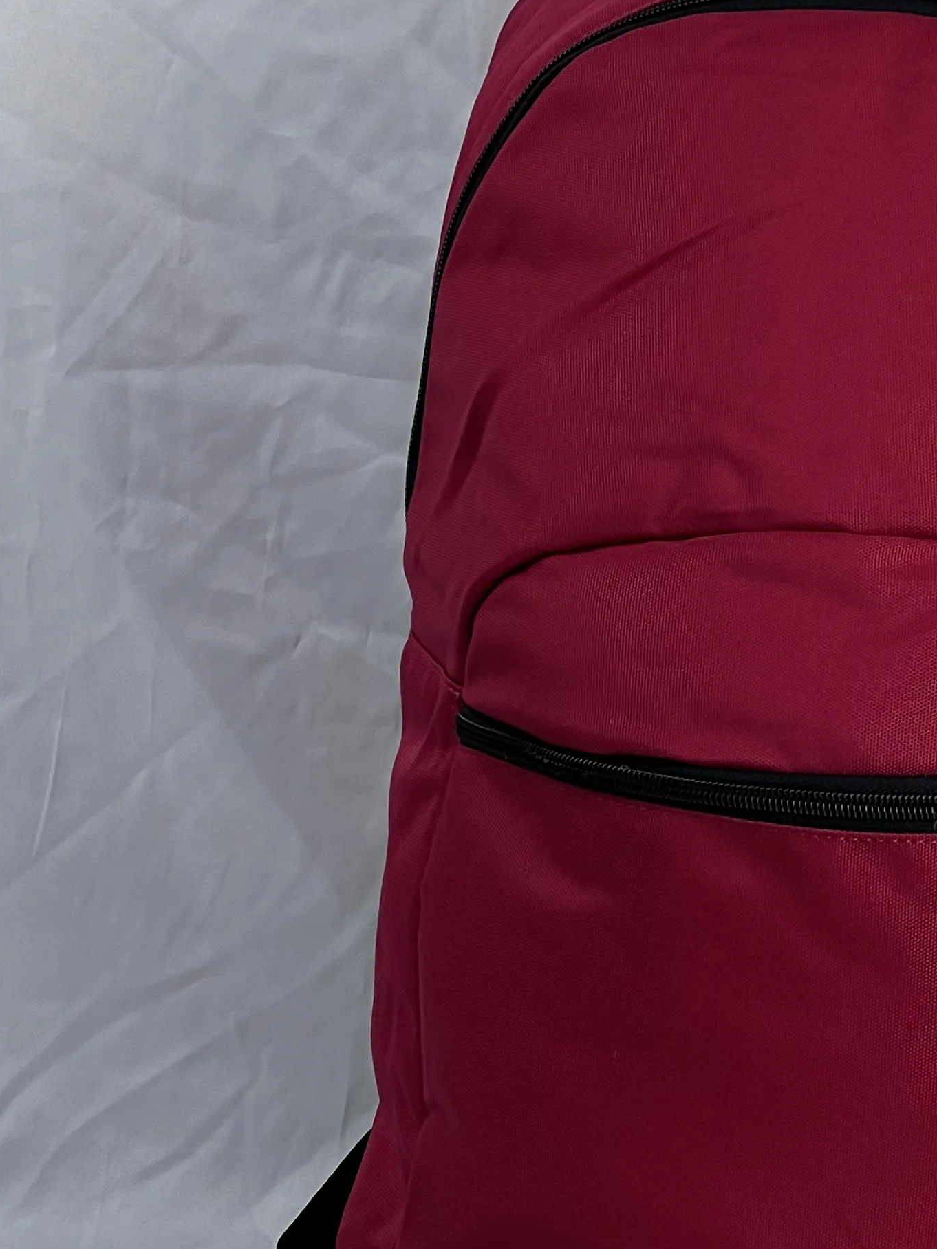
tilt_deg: -0.5
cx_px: 813
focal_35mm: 171
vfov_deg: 11.5
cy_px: 135
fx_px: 6172
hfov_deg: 8.7
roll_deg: -0.7
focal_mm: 9
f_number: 2.8
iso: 32
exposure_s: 1/120
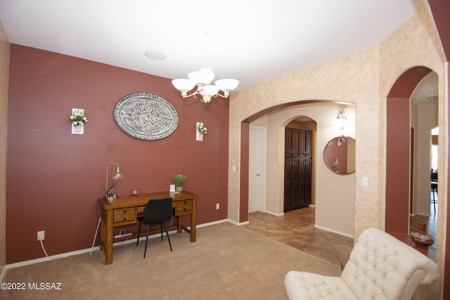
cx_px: 225
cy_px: 150
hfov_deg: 96.7
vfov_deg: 73.7
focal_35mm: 16
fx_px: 200
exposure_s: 1/60
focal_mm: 11
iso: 640
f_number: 4
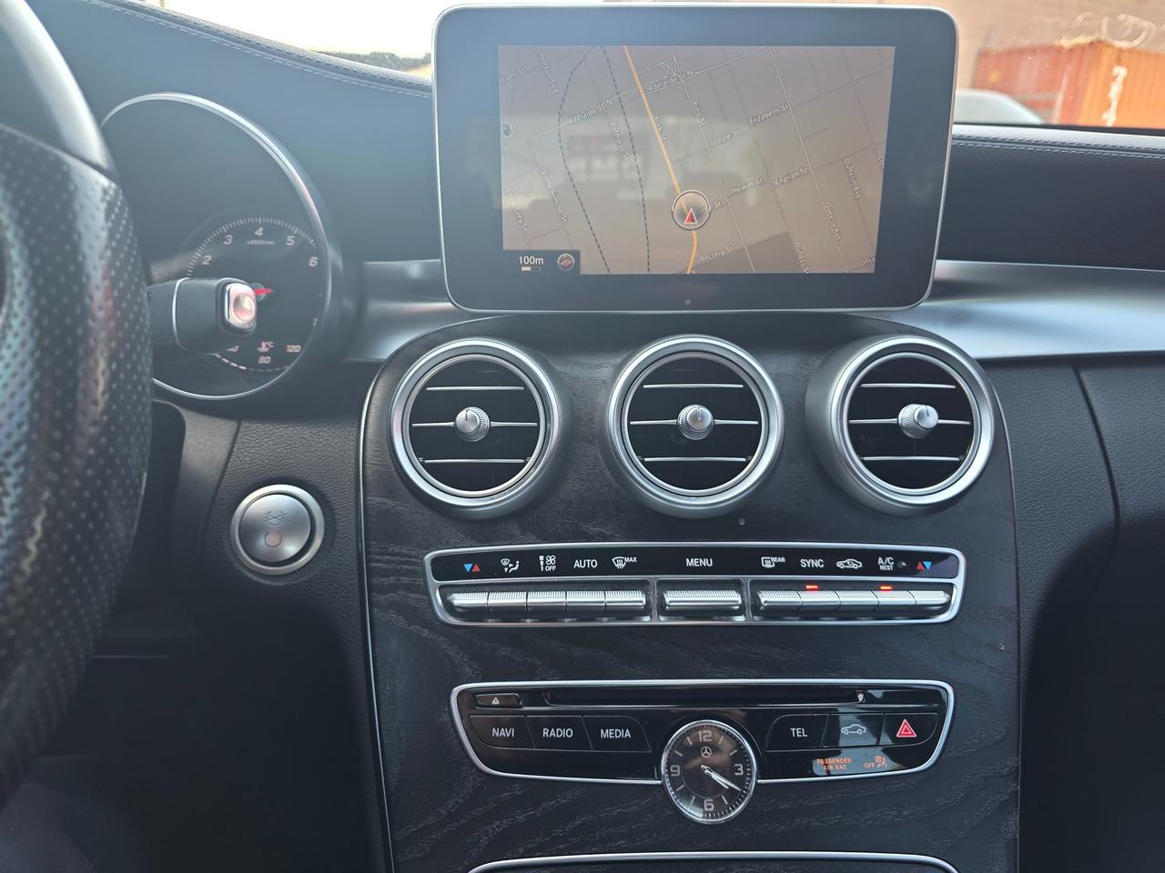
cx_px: 582
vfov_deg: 58.9
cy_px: 436
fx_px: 774
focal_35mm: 23
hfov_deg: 73.9
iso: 25
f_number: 1.7
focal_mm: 6.3
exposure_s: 1/52.5
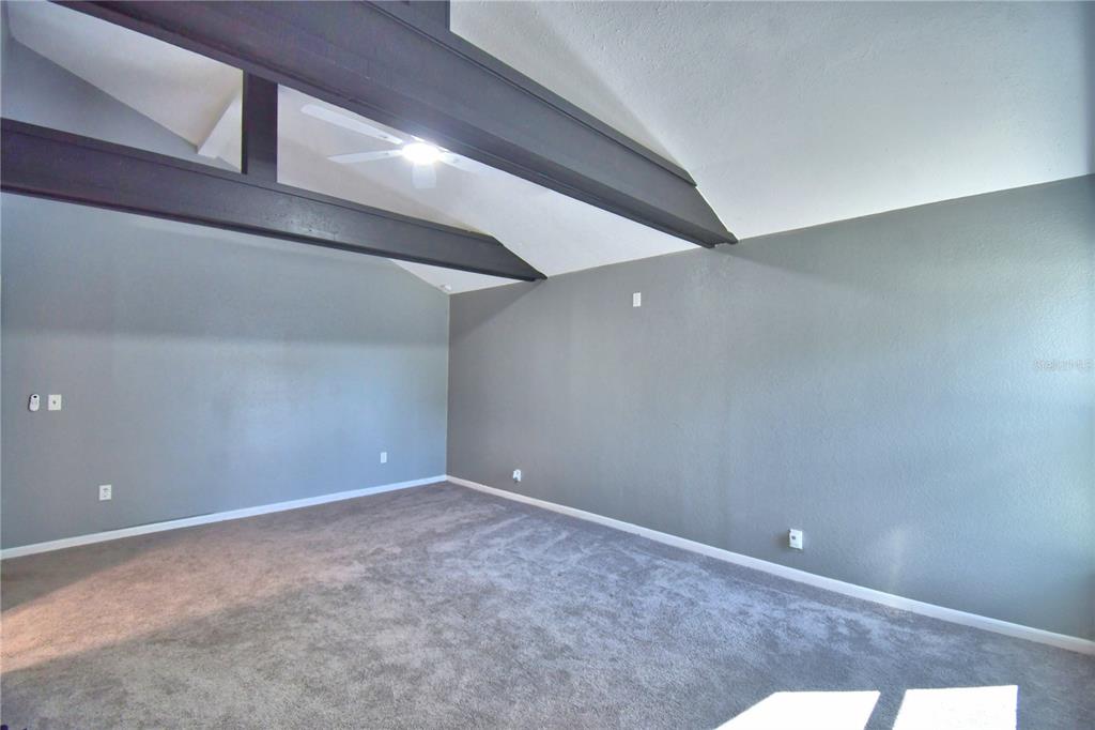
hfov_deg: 100.4
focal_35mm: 15
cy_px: 365
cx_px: 548
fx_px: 456
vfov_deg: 77.3
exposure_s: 1/30
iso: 640
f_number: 4.5
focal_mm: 10
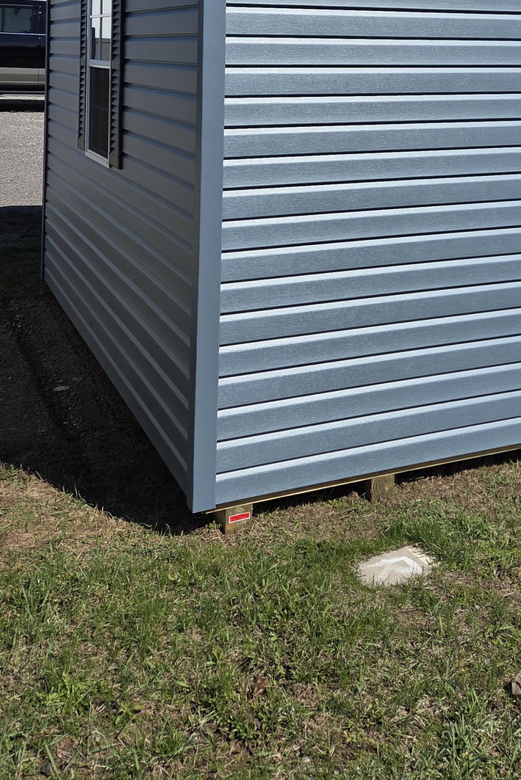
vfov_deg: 37.4
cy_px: 30
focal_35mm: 48
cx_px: 432
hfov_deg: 27.4
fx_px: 1042
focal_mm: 5.4
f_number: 1.8
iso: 80
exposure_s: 1/7328
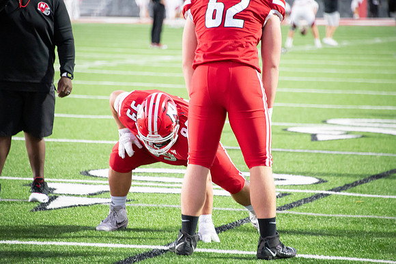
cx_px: 198
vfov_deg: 4.6
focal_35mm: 300
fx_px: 3301
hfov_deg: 6.9
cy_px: 132
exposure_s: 1/200
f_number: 5.6
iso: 8000
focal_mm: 300
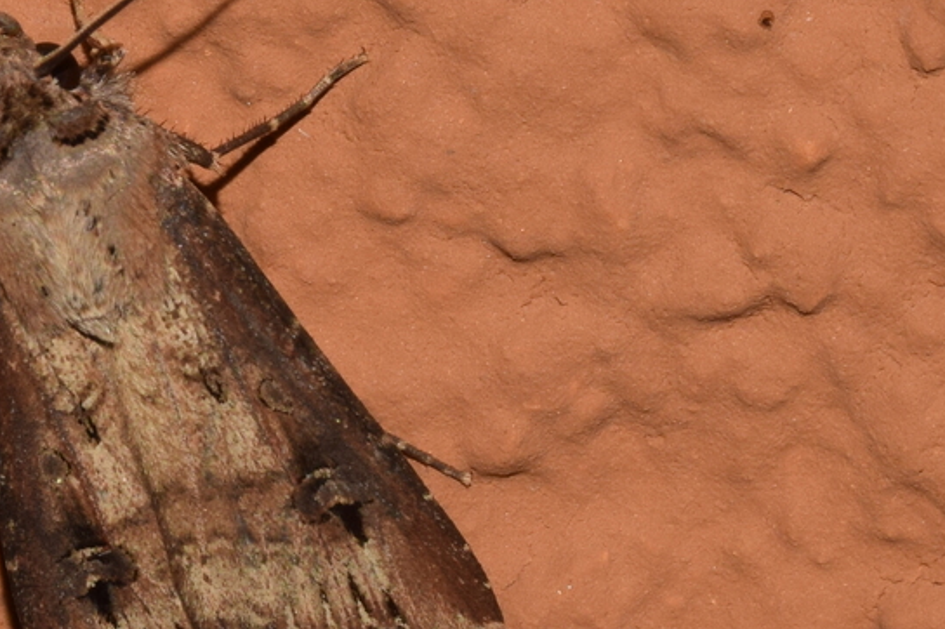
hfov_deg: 5.6
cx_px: 122
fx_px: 9732
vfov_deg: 3.7
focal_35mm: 371
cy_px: 367
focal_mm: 140
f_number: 14
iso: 400
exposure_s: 1/200
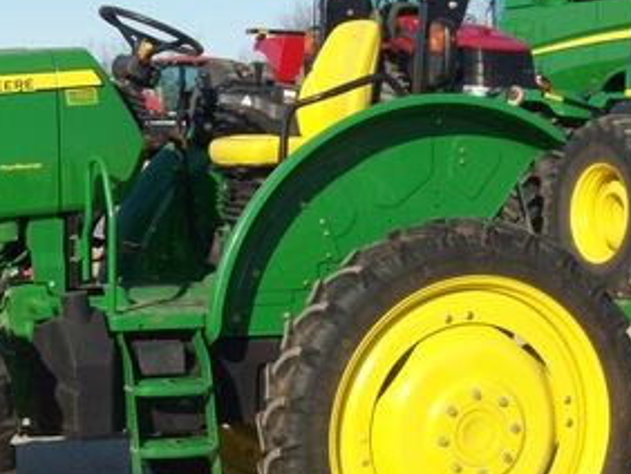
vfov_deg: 13.7
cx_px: 123
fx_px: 1970
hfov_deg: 18.0
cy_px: 244
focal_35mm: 108
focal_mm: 9.4
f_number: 6
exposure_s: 1/481
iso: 80
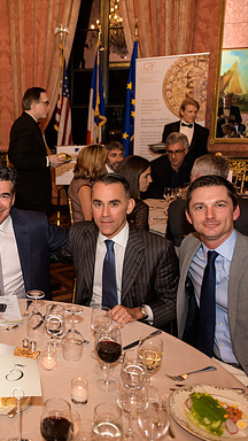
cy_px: 220
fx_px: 444
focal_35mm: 38
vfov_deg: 52.8
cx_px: -8
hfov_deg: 28.9
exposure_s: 1/125
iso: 1000
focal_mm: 24
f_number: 3.2
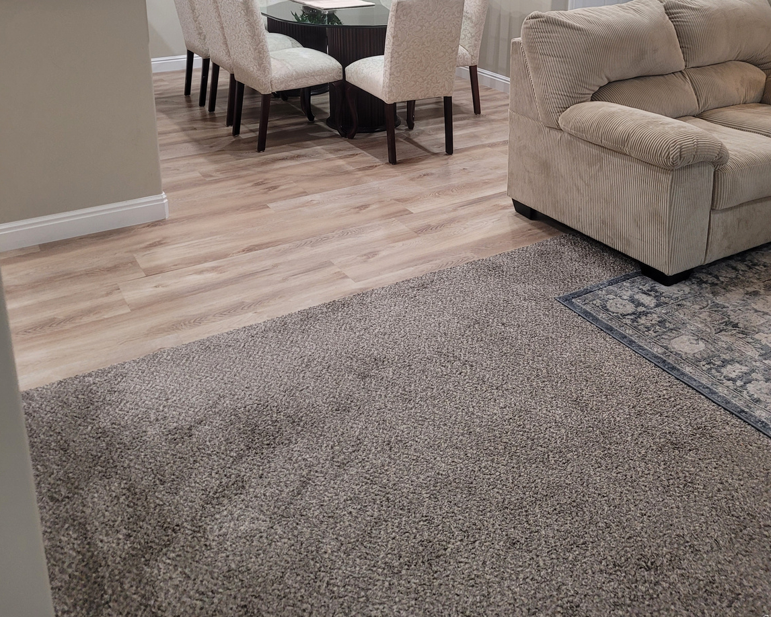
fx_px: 776
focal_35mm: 34
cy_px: 108
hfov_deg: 52.8
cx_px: 385
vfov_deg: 41.2
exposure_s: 1/40
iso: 200
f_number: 1.8
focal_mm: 5.4
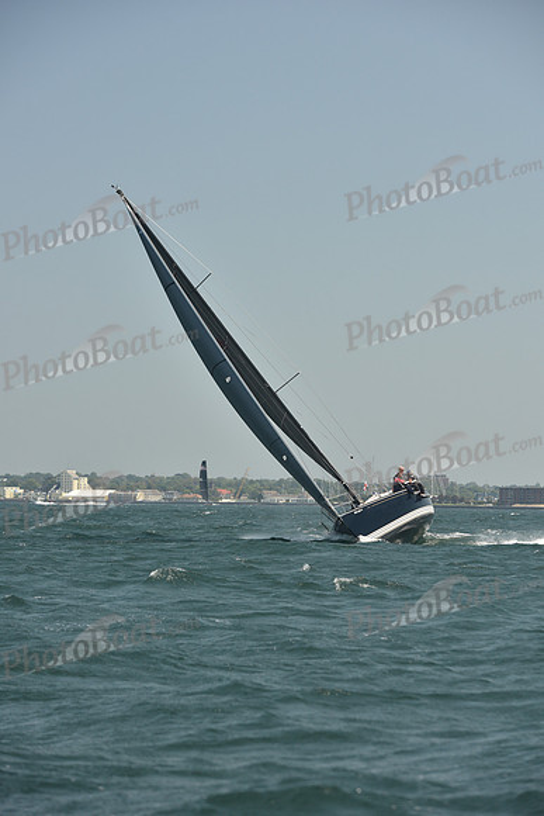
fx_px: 2628
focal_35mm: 116
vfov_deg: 17.6
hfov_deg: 11.8
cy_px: 408
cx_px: 272
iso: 250
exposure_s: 1/640
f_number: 5.6
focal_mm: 116
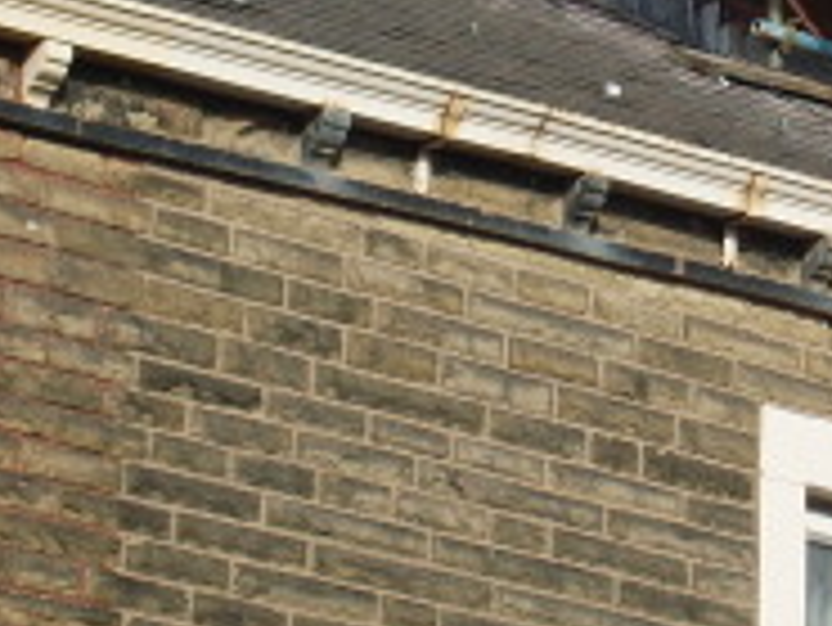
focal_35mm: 254
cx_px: 890
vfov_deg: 5.9
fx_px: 6109
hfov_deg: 7.7
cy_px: 90
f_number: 12.3
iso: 80
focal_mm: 15.3
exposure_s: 1/125
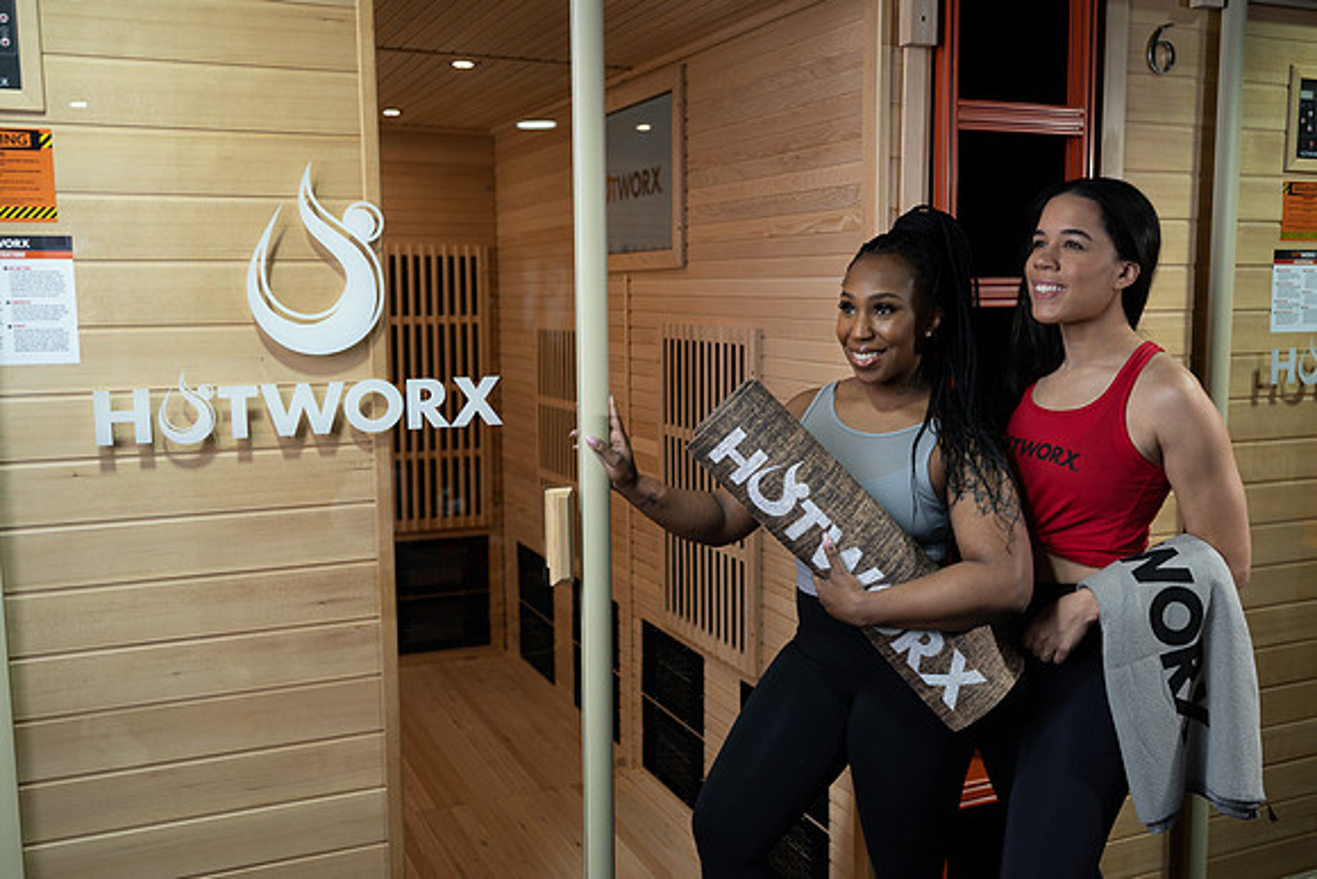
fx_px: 1281
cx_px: 658
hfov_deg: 54.4
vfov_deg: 37.9
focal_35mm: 35
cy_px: 440
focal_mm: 35
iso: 200
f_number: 2.8
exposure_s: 1/125
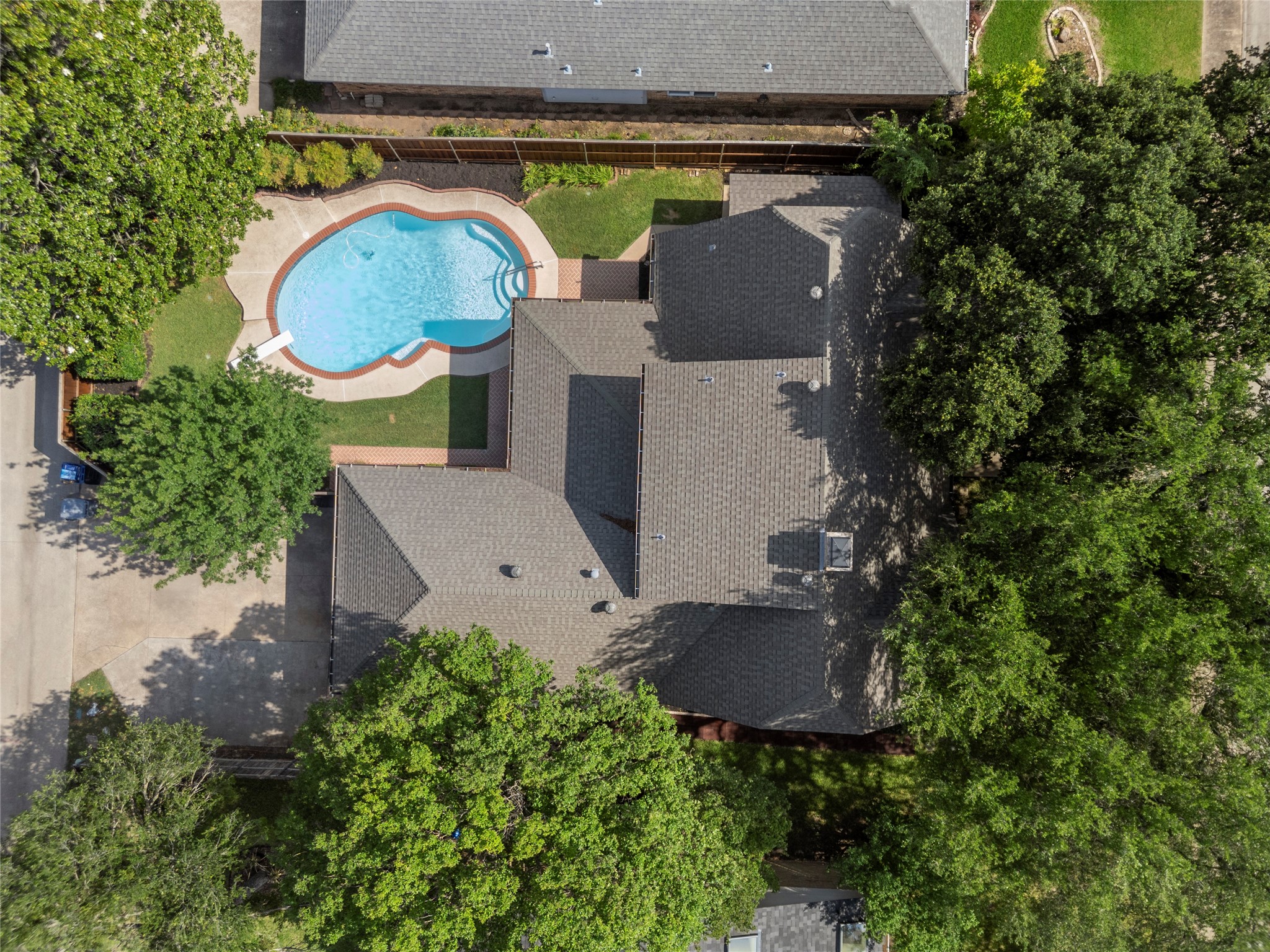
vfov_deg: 56.8
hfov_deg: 71.6
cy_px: 476
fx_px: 881
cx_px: 635
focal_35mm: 24
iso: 120
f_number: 1.7
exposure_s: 1/1500
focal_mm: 6.72
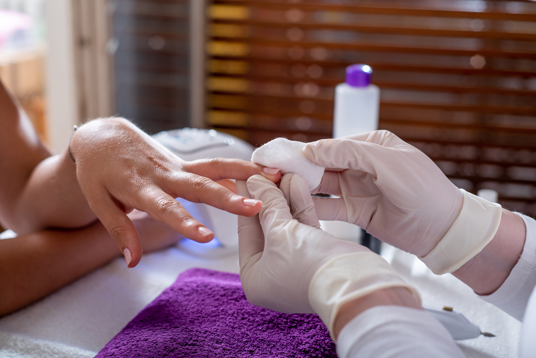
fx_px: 745
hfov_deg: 39.6
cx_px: 268
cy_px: 179
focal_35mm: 50
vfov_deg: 27.0
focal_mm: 50
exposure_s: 1/160
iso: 50
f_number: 4.5
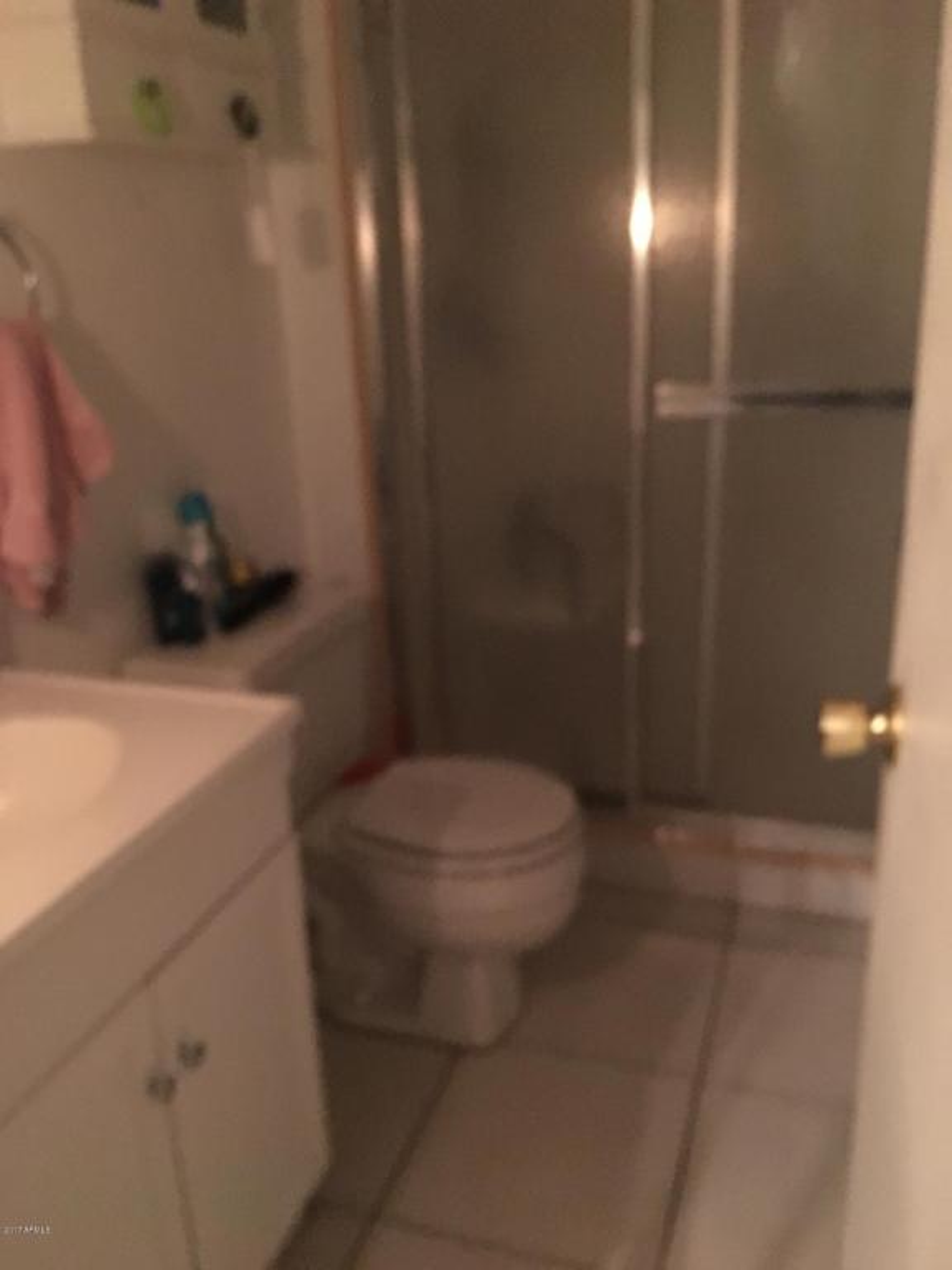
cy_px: 635
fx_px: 1063
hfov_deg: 48.2
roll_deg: +3.5
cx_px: 476
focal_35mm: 29
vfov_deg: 61.7
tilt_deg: -17.2
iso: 800
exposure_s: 1/15
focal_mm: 4.15
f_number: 2.2
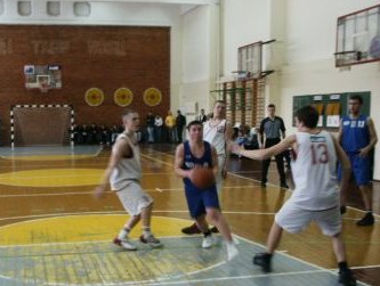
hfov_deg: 51.3
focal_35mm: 36
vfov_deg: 39.8
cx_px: 191
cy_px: 144
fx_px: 396
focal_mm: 7.18
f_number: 3
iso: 125
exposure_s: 1/45
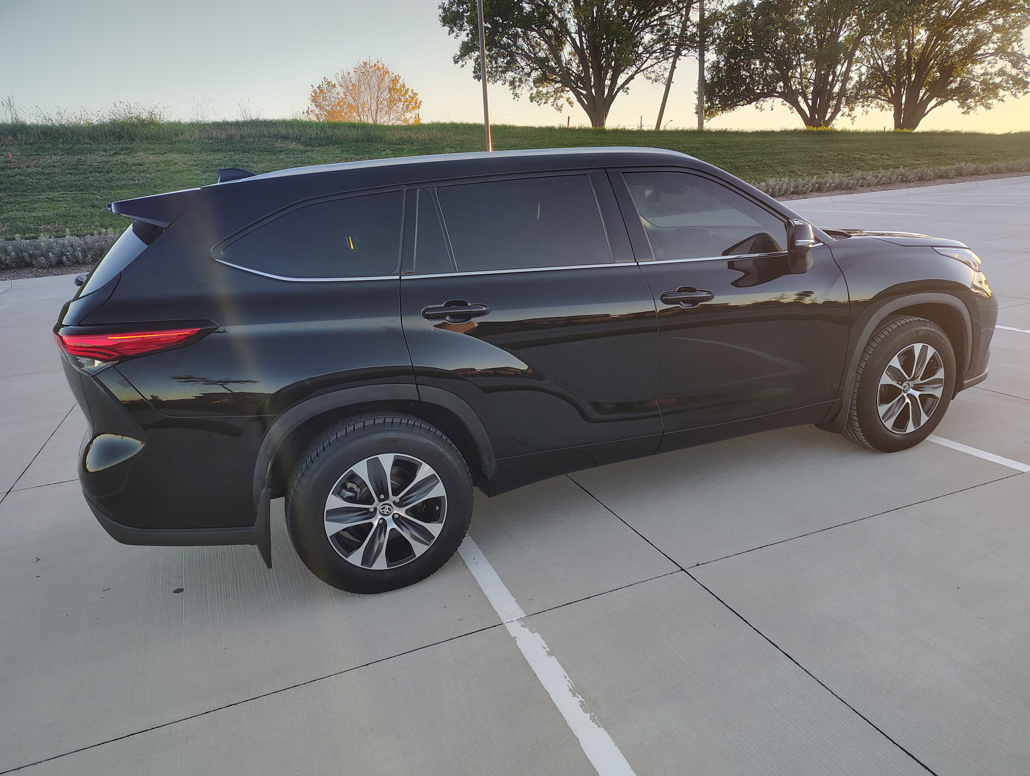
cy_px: 388
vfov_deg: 56.9
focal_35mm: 24
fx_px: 715
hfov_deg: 71.5
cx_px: 515
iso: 167
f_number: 1.8
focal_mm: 5.56
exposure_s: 1/120
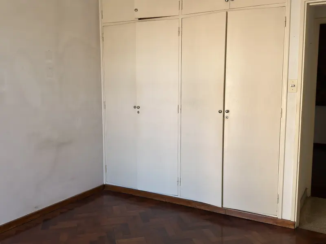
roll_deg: +0.0
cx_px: 163
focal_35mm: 35
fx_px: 330
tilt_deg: -6.0
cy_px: 122
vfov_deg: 40.7
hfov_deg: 52.6
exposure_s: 1/184
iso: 50
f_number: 1.78
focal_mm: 6.76
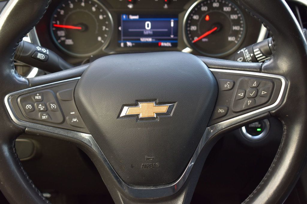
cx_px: 154
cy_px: 102
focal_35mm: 72
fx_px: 614
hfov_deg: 28.1
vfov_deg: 18.9
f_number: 7.1
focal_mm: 48
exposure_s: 1/25
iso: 400
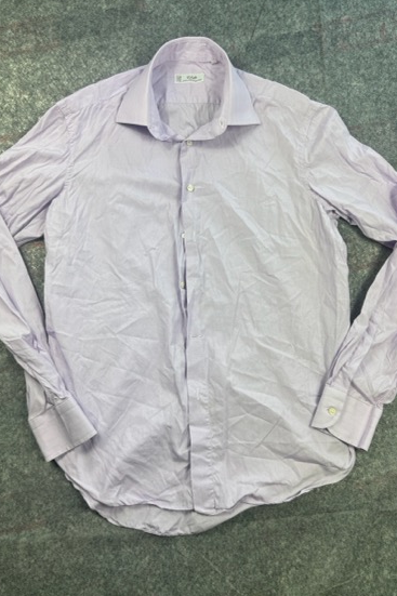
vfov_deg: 63.7
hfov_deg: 44.9
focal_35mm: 29
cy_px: 299
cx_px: 187
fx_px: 480
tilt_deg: -59.5
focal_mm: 6.76
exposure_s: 1/297
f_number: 1.78
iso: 80
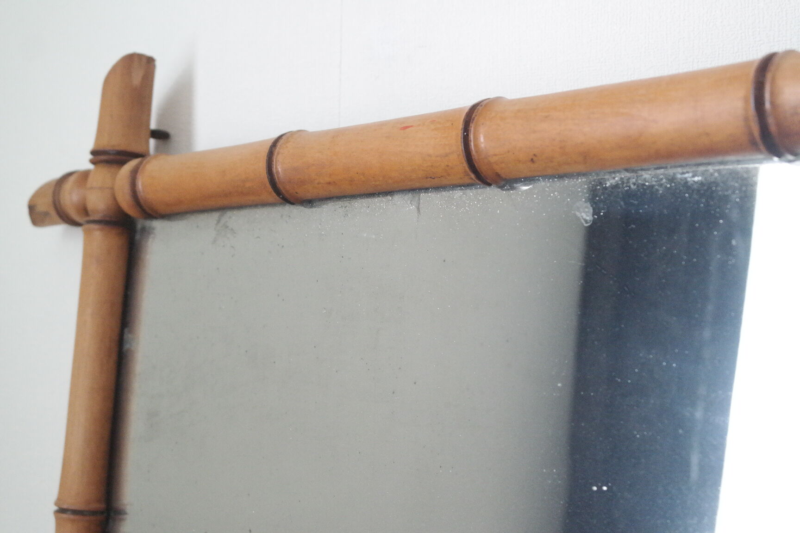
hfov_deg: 37.5
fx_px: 1178
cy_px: 266
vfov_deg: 25.5
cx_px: 400
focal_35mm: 53
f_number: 5.6
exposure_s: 1/50
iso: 3200
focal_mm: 35
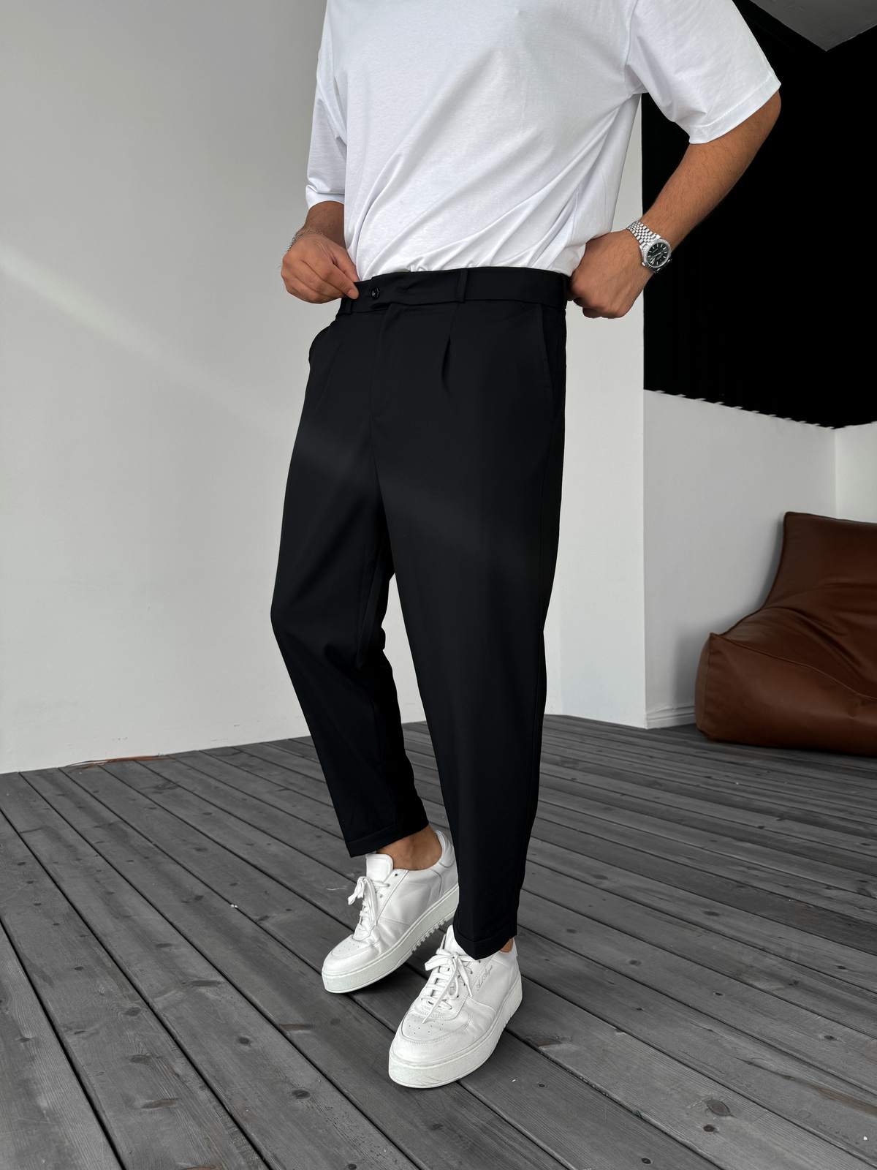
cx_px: 438
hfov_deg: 56.8
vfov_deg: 71.6
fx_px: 811
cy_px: 585
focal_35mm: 24
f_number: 1.8
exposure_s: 1/320
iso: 80
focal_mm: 6.76
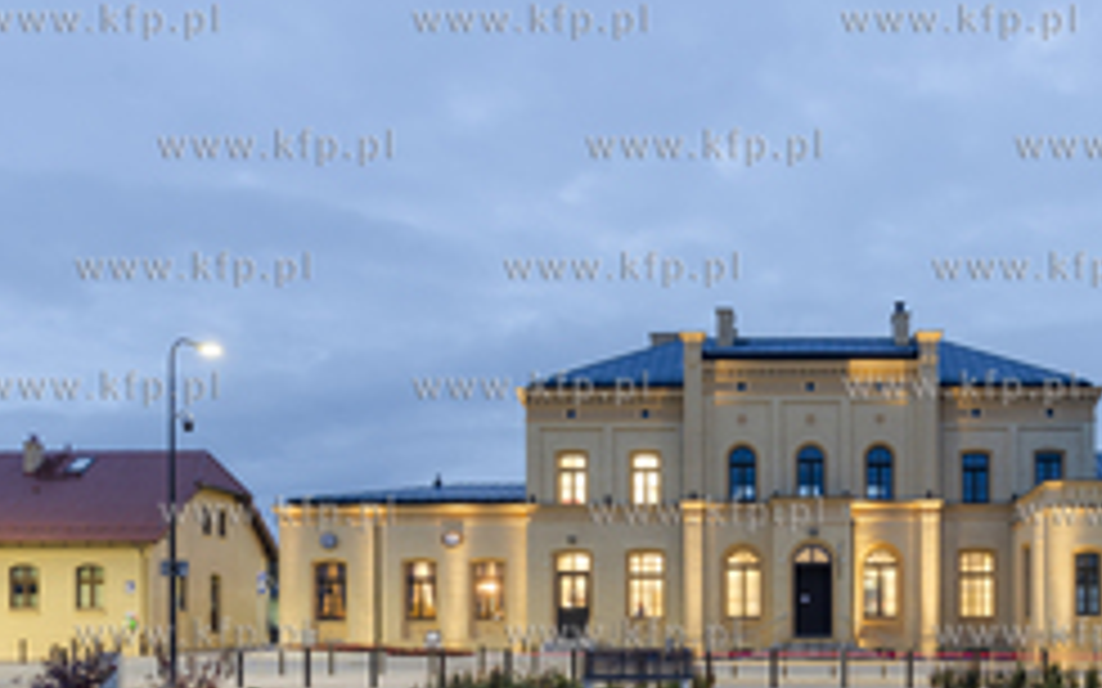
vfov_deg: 31.0
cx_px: 864
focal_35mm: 40
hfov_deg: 46.9
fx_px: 1201
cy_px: 573
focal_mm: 24
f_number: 6.3
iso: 100
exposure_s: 2.5
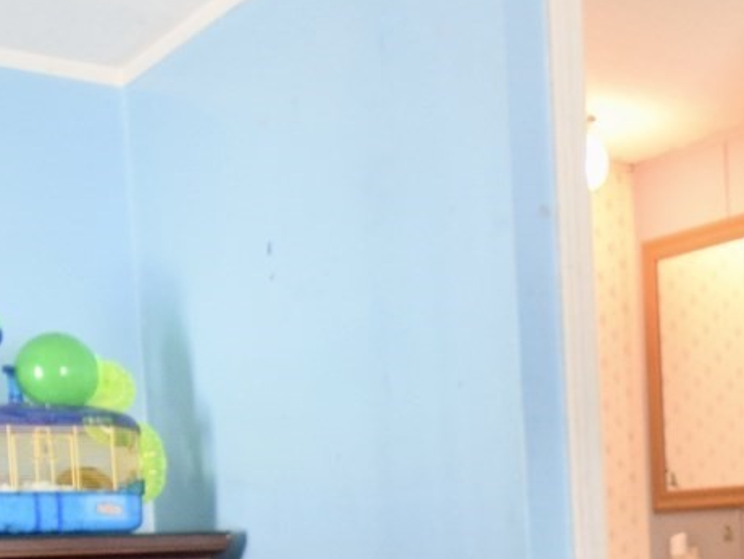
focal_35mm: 64
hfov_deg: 27.9
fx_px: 1376
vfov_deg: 21.4
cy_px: 655
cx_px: 794
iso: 1100
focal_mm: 10
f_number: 3.5
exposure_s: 1/60
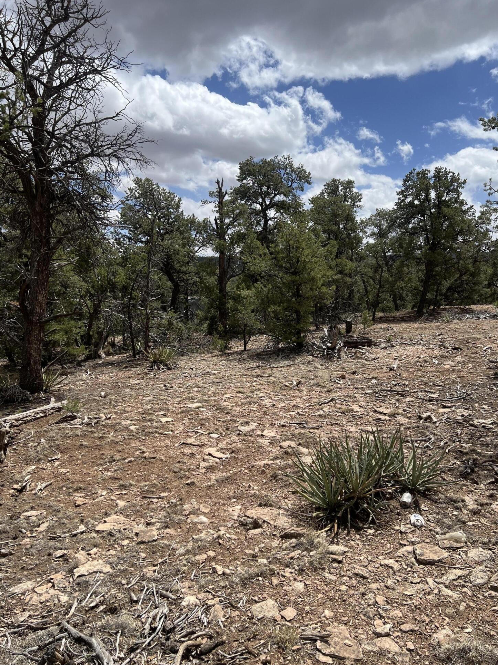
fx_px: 518
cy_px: 338
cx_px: 258
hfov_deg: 51.3
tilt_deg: -7.4
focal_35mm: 27
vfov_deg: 65.3
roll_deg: -0.3
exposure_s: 1/6579
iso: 50
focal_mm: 5.7
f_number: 1.5
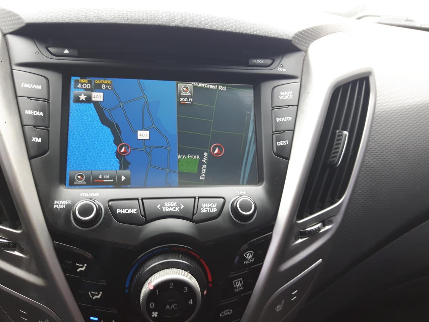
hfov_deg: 58.4
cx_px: 214
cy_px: 161
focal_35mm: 31
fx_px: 384
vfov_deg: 45.4
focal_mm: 3.7
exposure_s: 1/33
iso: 80
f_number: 1.9
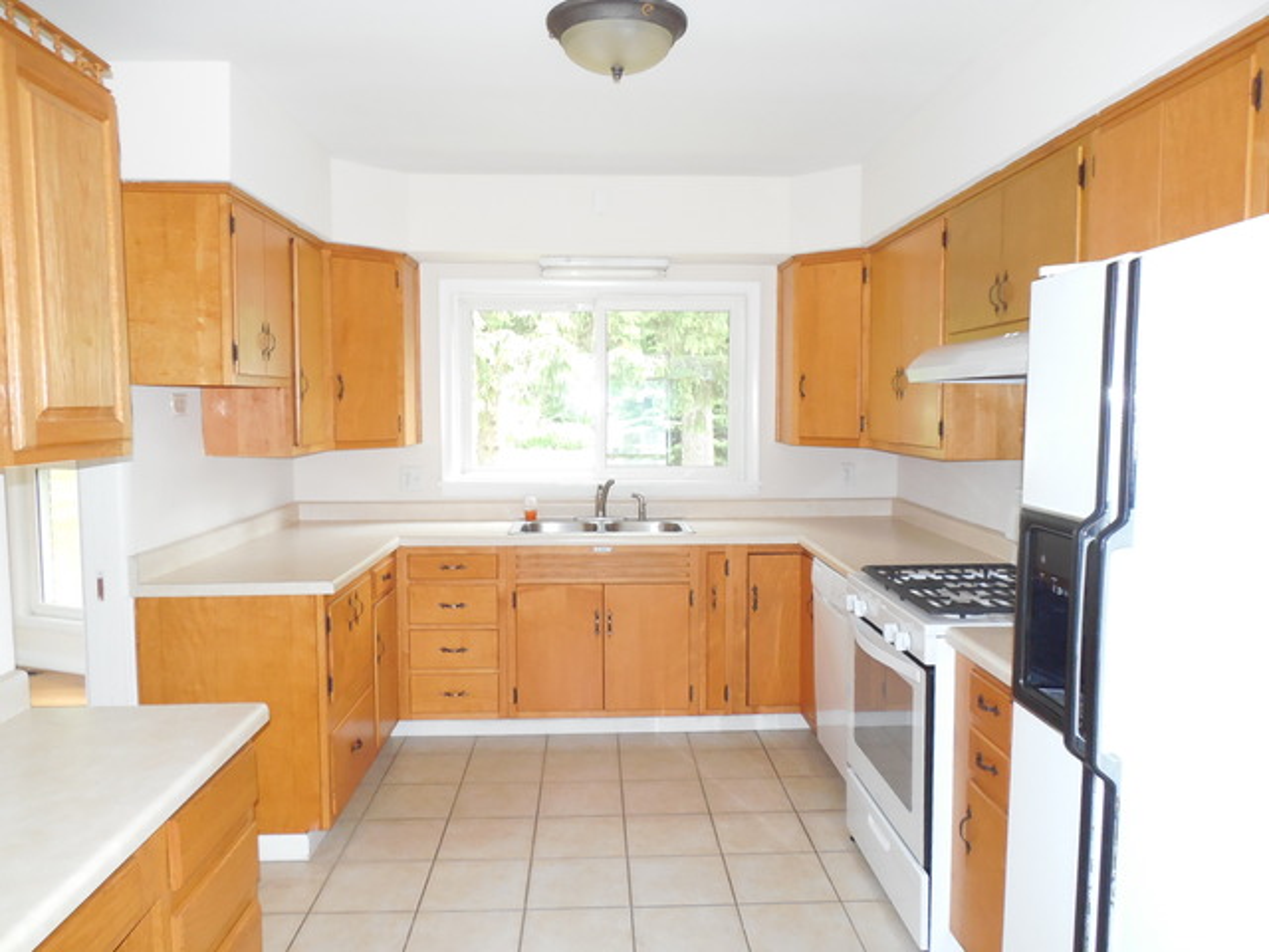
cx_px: 634
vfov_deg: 54.9
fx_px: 916
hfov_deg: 69.4
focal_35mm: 25
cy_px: 476
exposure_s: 1/30
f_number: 3.3
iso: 400
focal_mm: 4.5
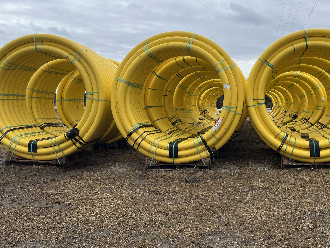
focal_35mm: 35
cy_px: 99
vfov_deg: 40.5
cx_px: 212
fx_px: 334
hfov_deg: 51.9
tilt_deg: -1.1
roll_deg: +1.4
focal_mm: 5.1
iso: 50
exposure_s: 1/3876
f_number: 1.6
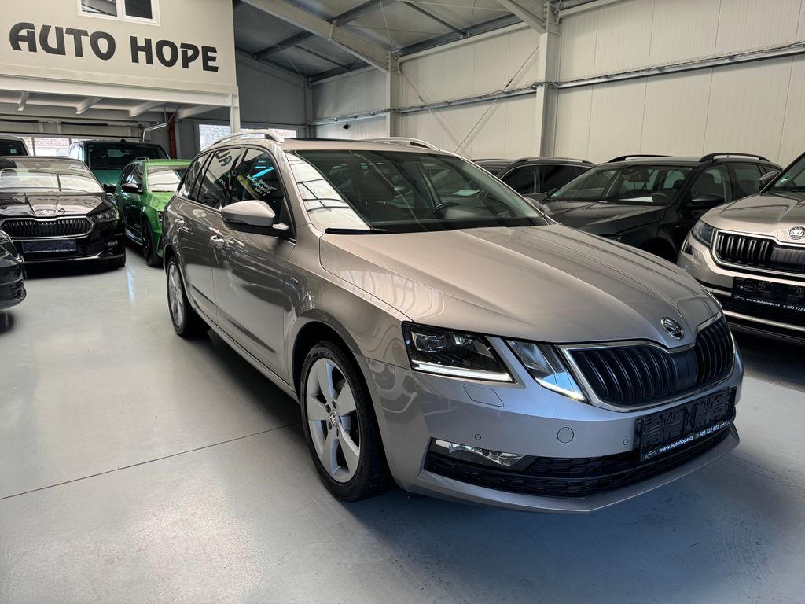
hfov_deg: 71.6
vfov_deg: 56.8
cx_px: 402
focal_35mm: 24
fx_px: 558
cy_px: 302
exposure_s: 1/121
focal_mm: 6.76
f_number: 1.78
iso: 125
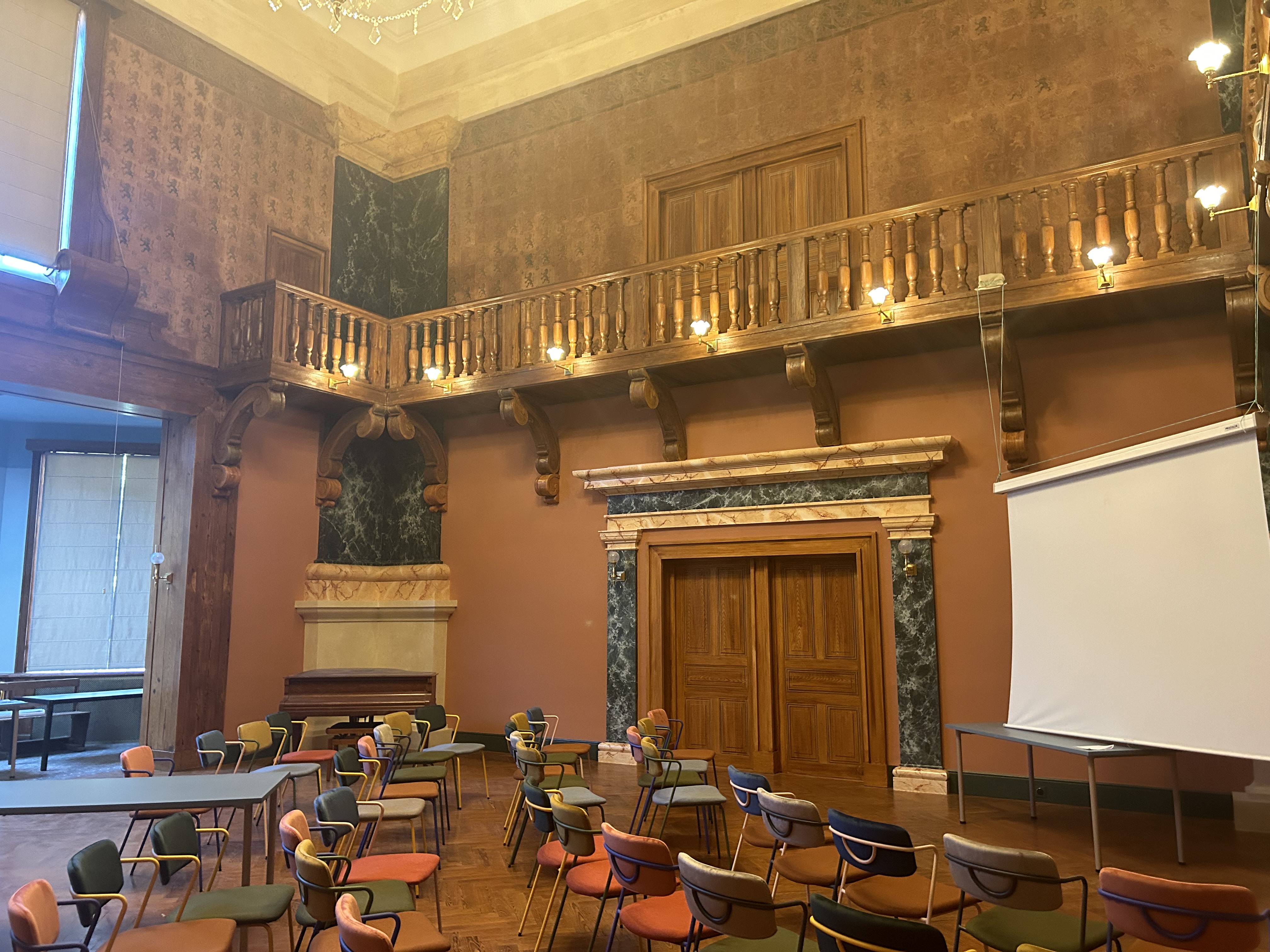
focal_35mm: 26
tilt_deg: +7.6
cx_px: 635
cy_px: 476
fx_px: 954
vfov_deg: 53.1
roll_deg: -0.3
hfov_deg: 67.3
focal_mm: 5.7
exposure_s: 1/50
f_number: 1.5
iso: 400
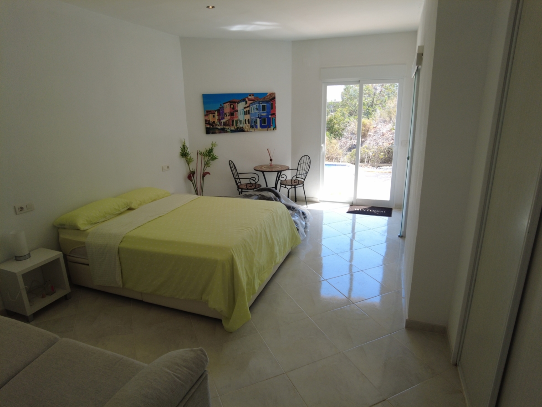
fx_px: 313
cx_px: 271
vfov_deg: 66.0
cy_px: 204
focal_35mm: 20
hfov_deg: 81.7
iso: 100
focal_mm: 4.4
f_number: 1.8
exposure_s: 1/160
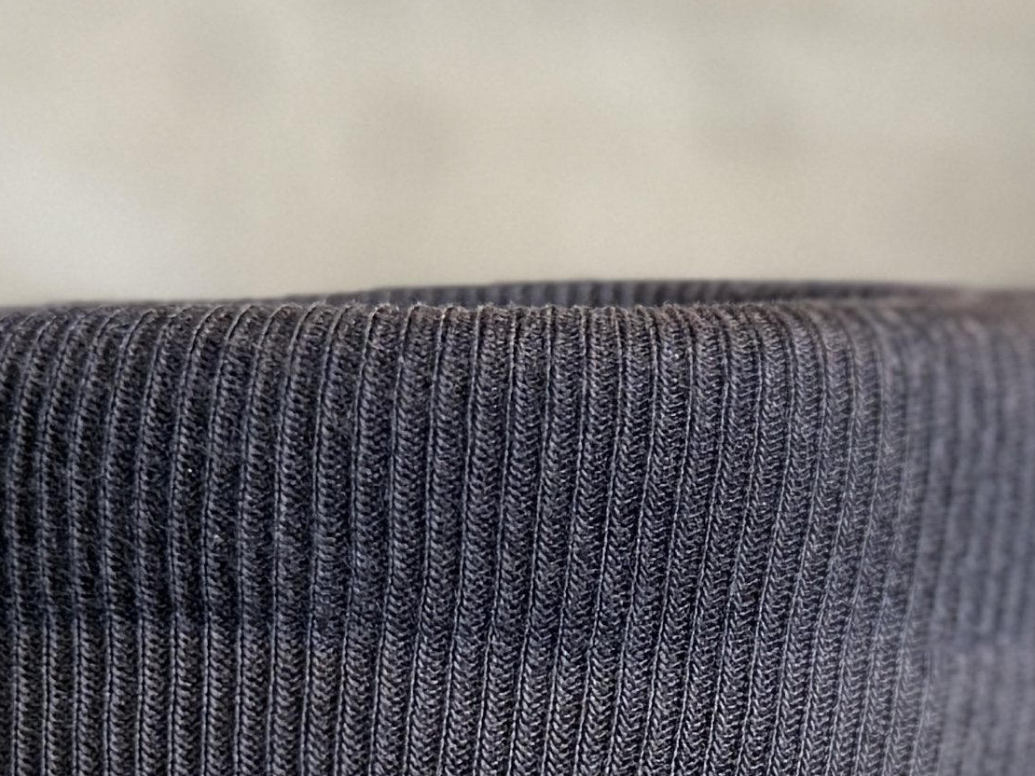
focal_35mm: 51
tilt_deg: +0.2
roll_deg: -2.0
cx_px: 492
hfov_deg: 37.5
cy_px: 714
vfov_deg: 27.4
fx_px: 1525
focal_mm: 6.76
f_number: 1.78
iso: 250
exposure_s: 1/60
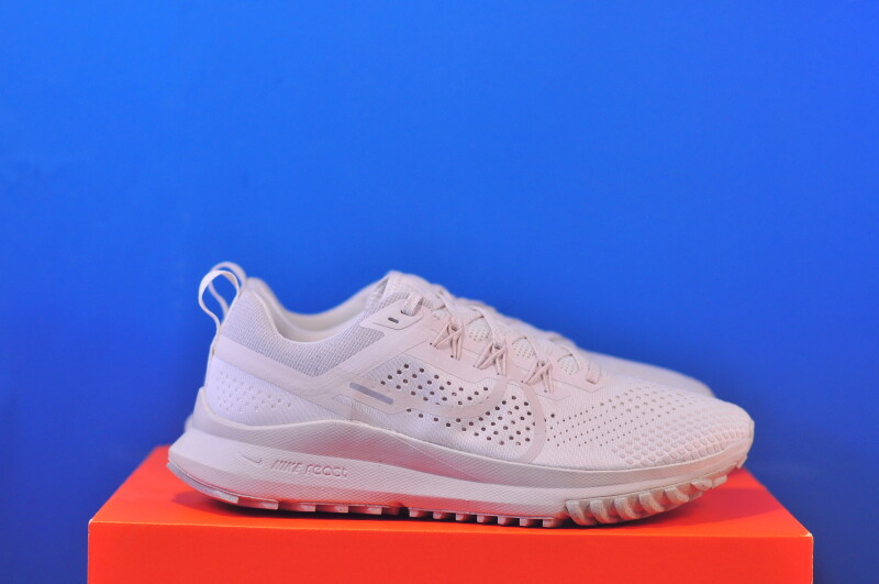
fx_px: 1829
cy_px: 292
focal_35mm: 75
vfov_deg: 18.1
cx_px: 440
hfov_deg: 27.0
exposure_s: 1/320
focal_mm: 50
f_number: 2.5
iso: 250
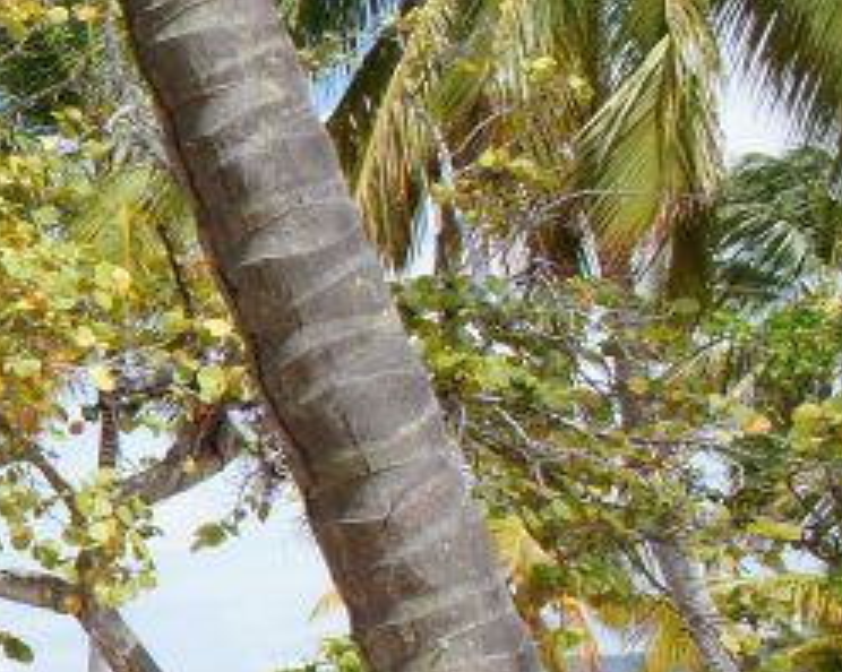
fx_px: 2316
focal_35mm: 93
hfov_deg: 16.3
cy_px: 608
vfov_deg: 16.3
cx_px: -791
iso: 200
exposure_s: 1/250
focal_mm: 16
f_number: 13
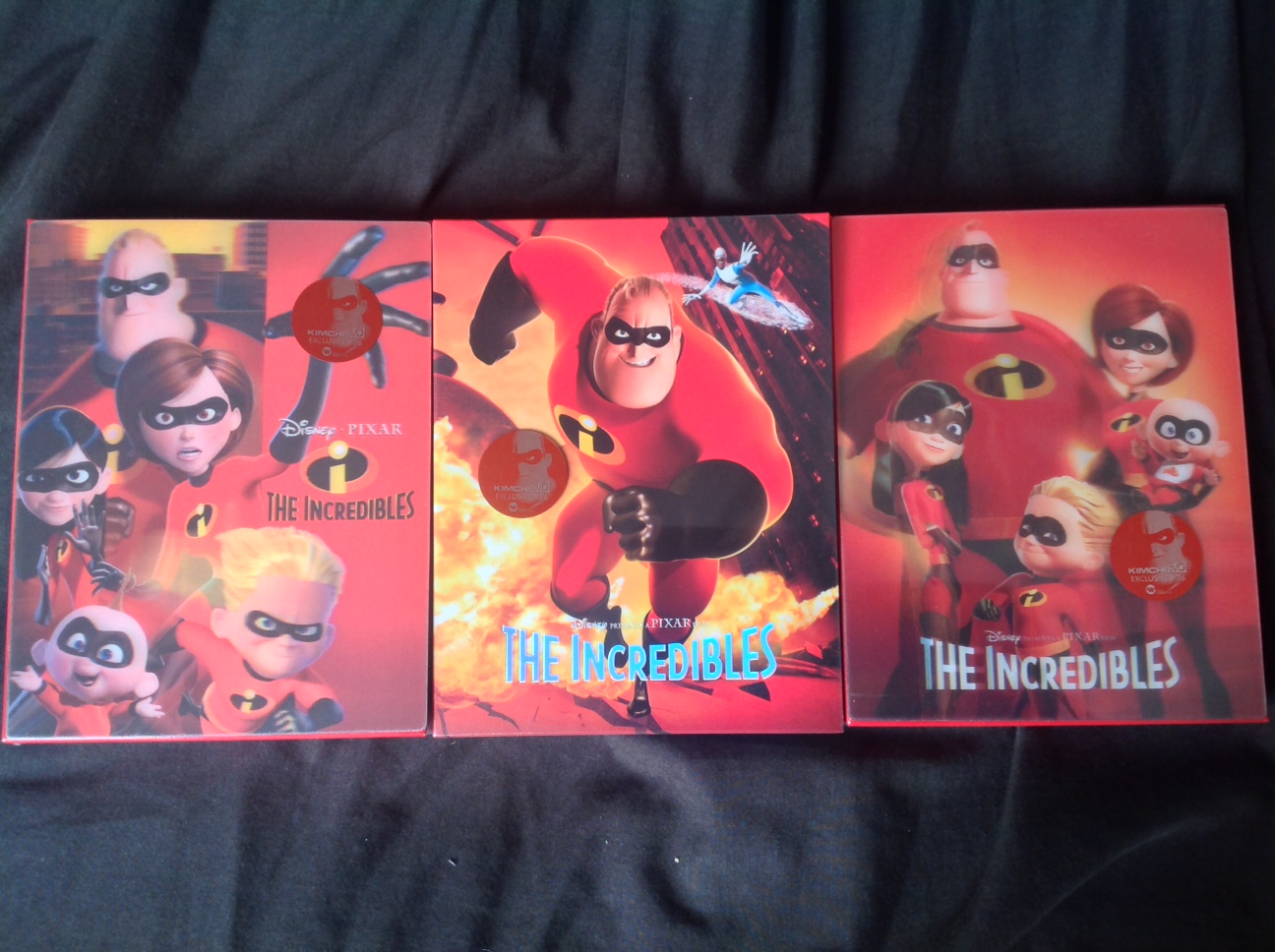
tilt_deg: -84.6
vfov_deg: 40.6
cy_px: 476
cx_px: 638
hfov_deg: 52.7
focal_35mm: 35
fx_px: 1287
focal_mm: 4.28
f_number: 2.4
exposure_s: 1/15
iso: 80
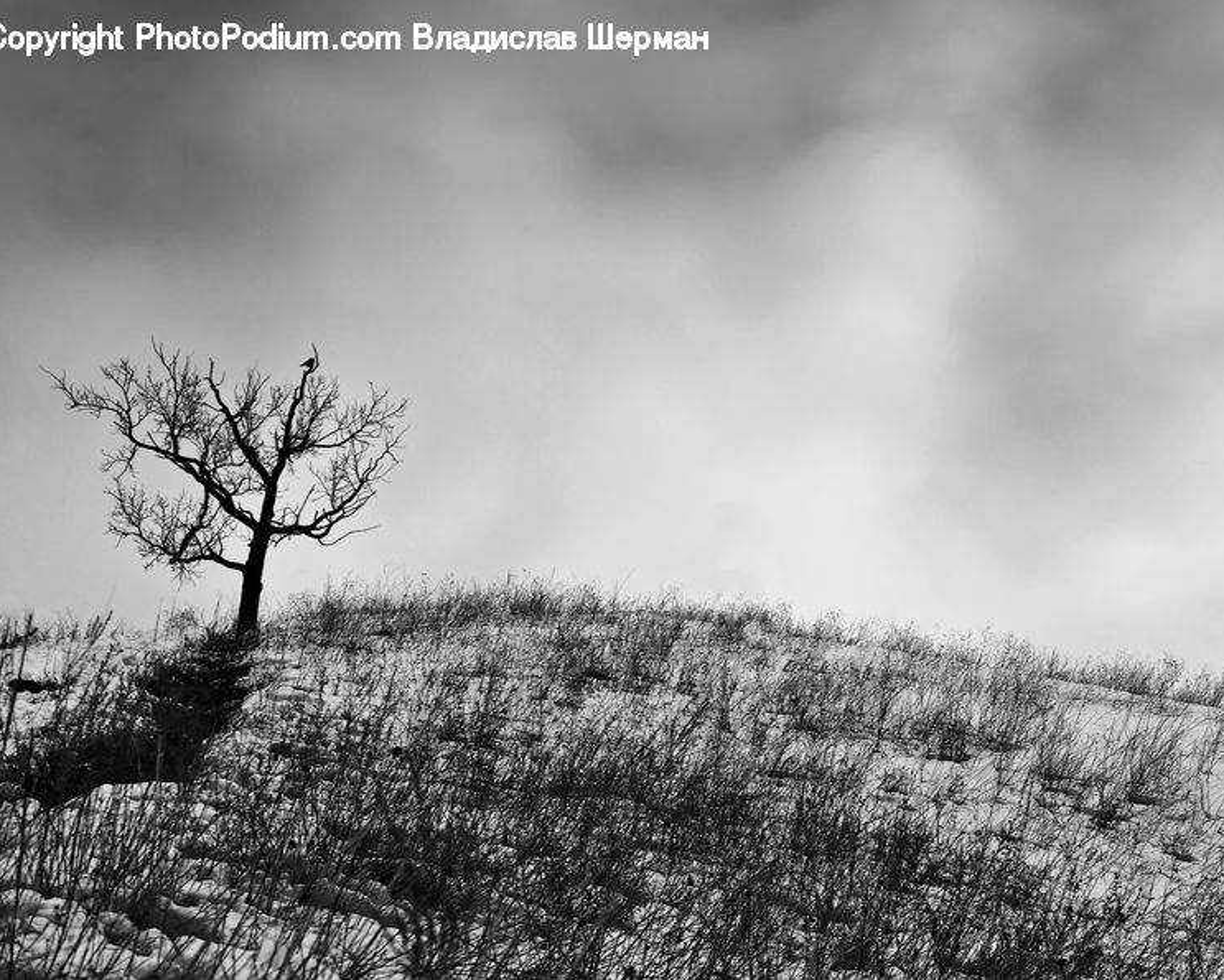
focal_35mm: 60
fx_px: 2159
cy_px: 490
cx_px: 725
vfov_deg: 25.6
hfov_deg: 31.6
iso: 200
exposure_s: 1/320
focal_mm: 35
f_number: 7.1
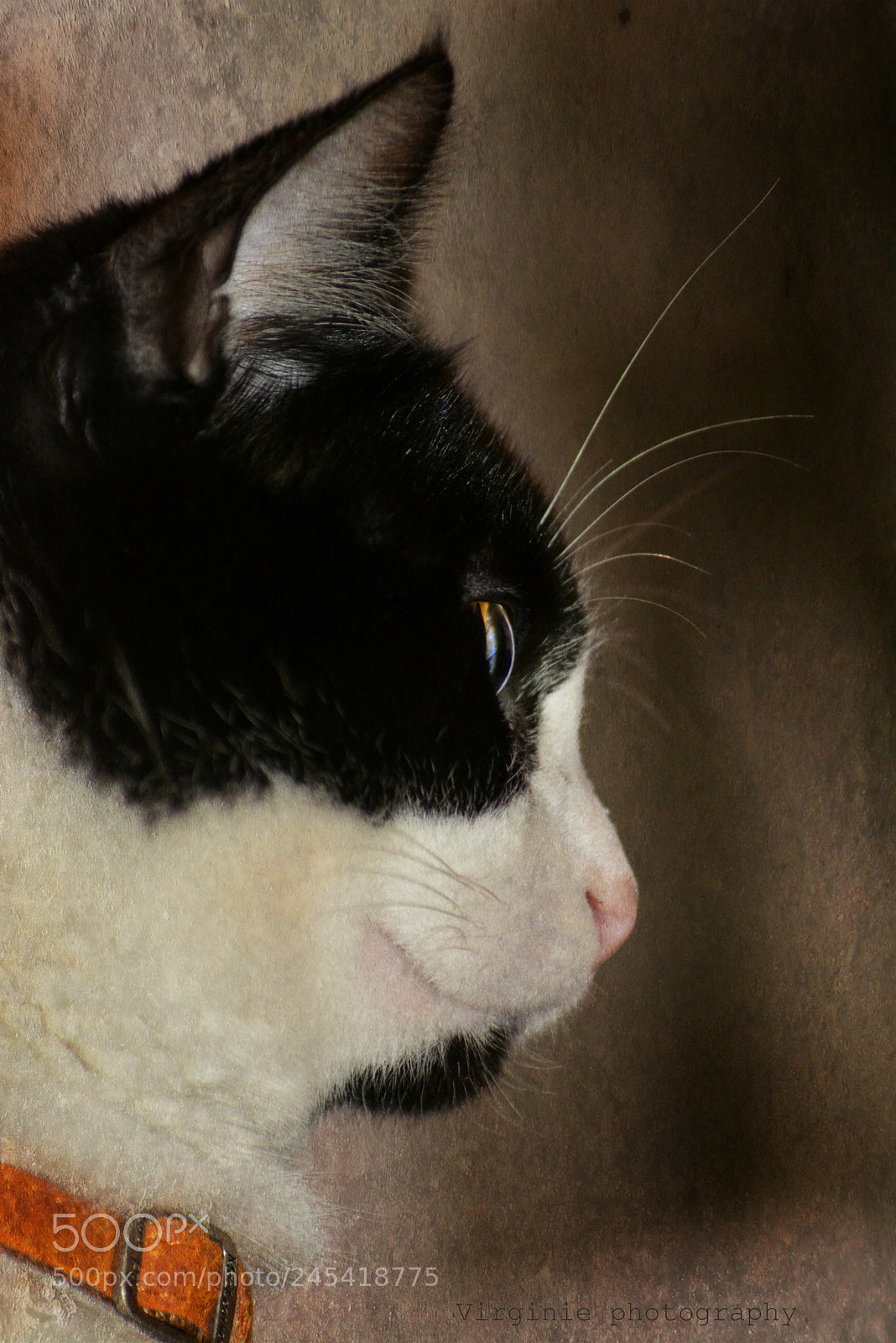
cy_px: 672
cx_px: 448
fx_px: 11749
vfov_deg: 6.5
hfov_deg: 4.4
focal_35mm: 315
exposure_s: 1/60
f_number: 4.8
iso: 1600
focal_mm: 210
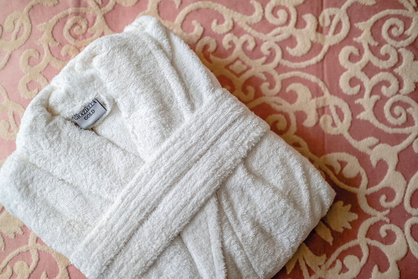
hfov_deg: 54.4
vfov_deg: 37.9
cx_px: 209
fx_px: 406
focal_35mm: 35
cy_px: 140
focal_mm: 23
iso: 400
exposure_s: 1/800
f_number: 1.4
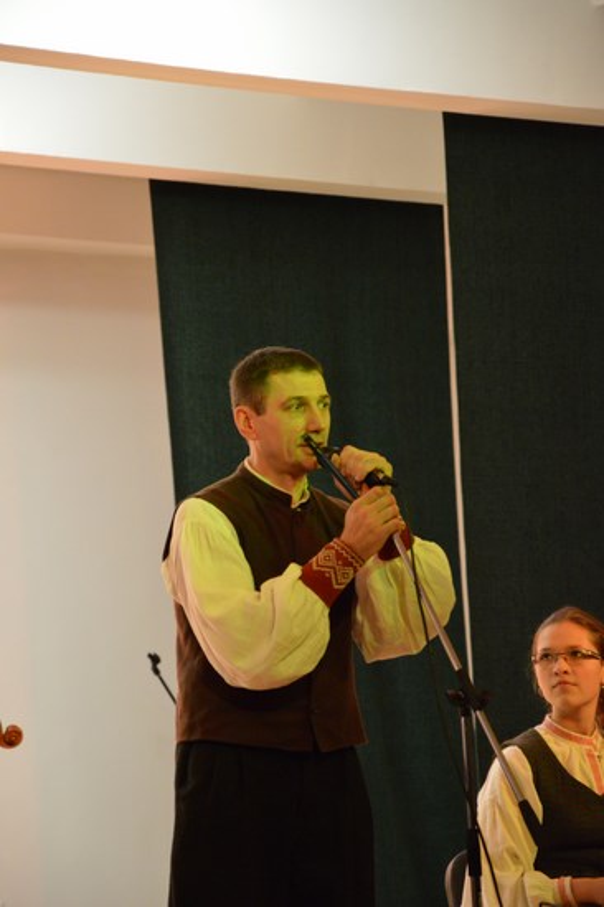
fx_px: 3968
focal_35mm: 158
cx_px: 302
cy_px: 454
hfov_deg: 8.7
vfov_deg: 13.0
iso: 3200
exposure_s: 1/40
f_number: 5.6
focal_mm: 105
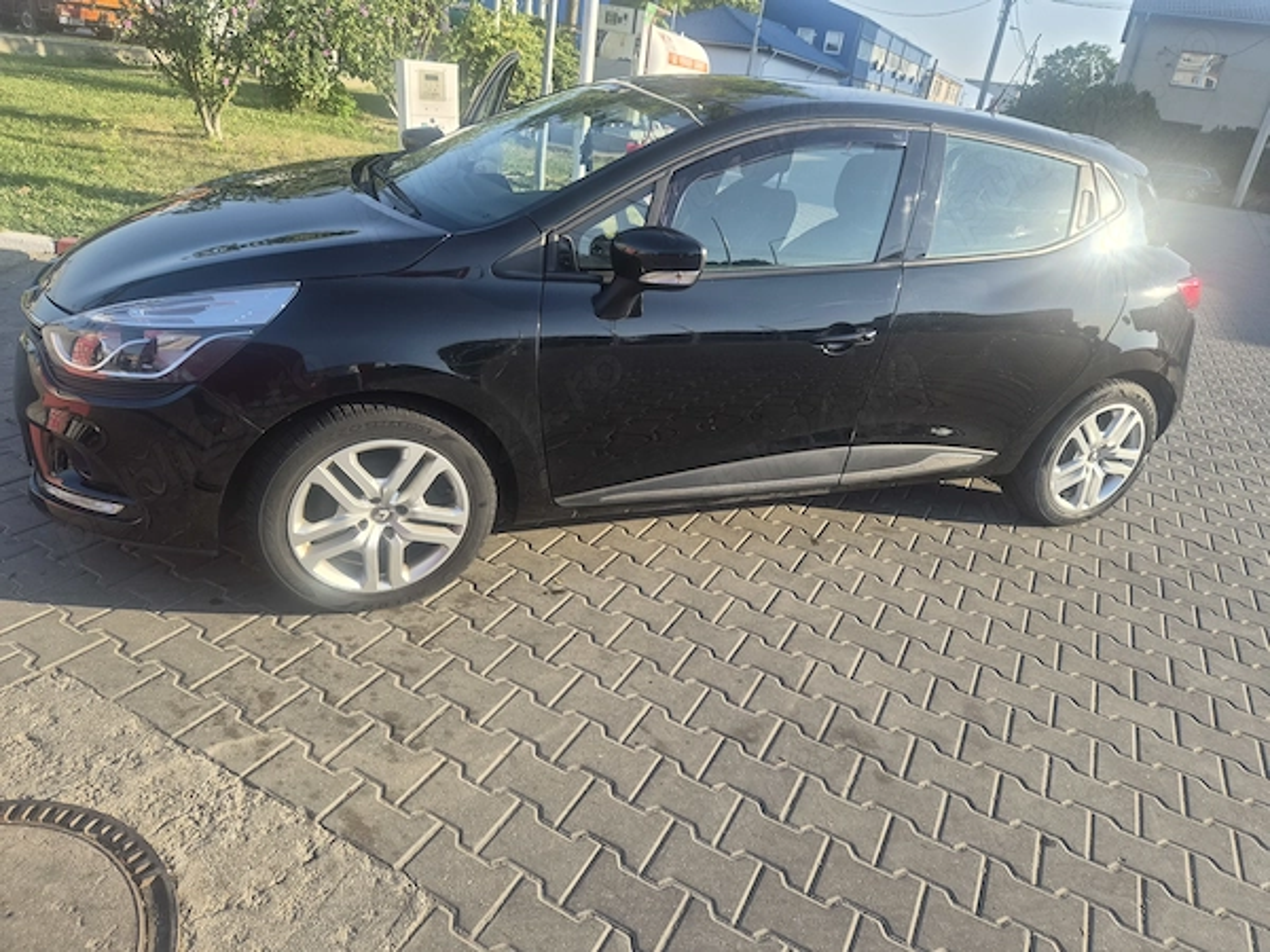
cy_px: 476
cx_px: 635
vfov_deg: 58.9
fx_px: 844
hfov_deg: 73.9
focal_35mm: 23
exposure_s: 1/1840
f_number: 1.8
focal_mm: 5.4
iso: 80
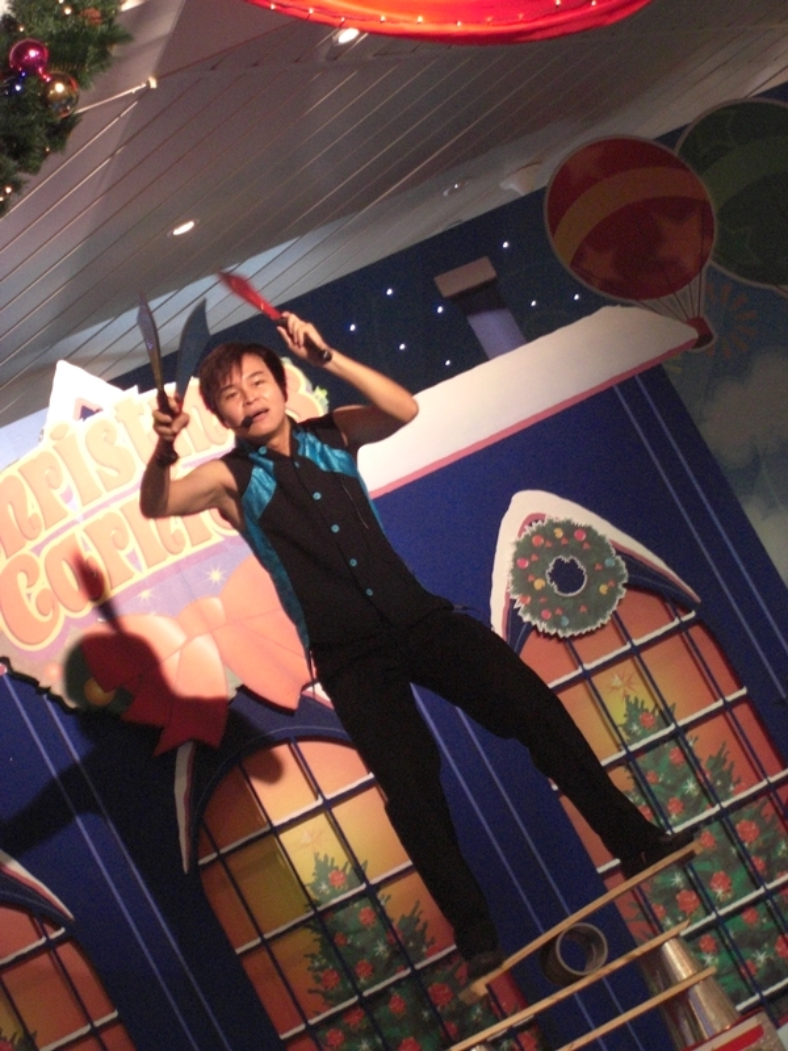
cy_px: 526
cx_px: 394
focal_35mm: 114
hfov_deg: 13.0
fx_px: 3460
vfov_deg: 17.3
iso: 800
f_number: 5.1
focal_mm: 23.7
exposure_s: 1/25
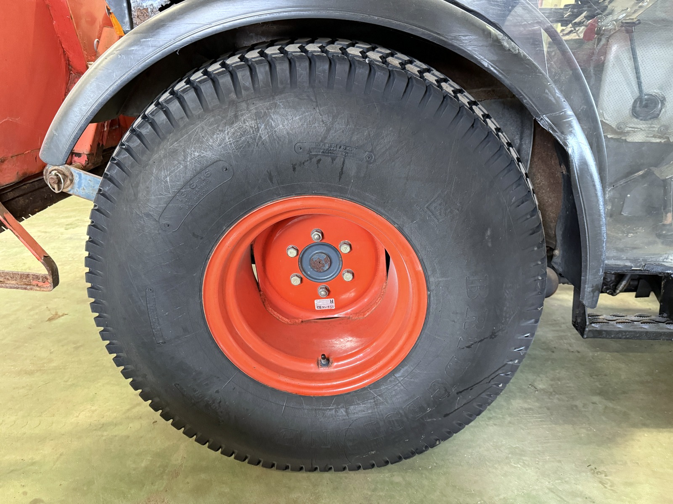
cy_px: 252
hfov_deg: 71.6
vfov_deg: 56.8
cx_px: 336
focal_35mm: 24
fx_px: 467
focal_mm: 6.76
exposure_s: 1/33
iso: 640
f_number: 1.78
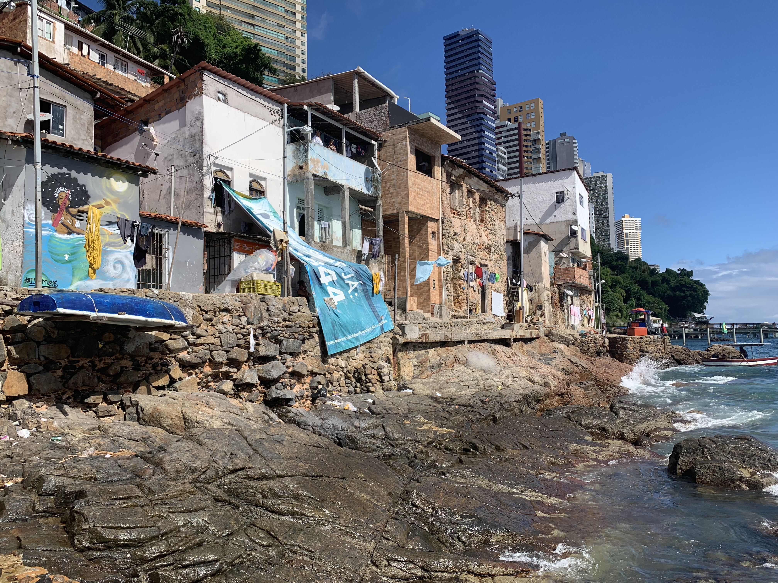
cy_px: 292
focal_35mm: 26
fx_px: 584
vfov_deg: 53.1
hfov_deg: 67.3
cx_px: 389
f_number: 1.8
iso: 25
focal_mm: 4.25
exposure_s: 1/2611
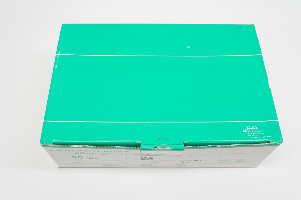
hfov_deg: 55.2
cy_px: 100
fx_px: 288
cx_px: 150
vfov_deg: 38.3
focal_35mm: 34
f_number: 6.3
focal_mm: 23
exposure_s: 1/60
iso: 400
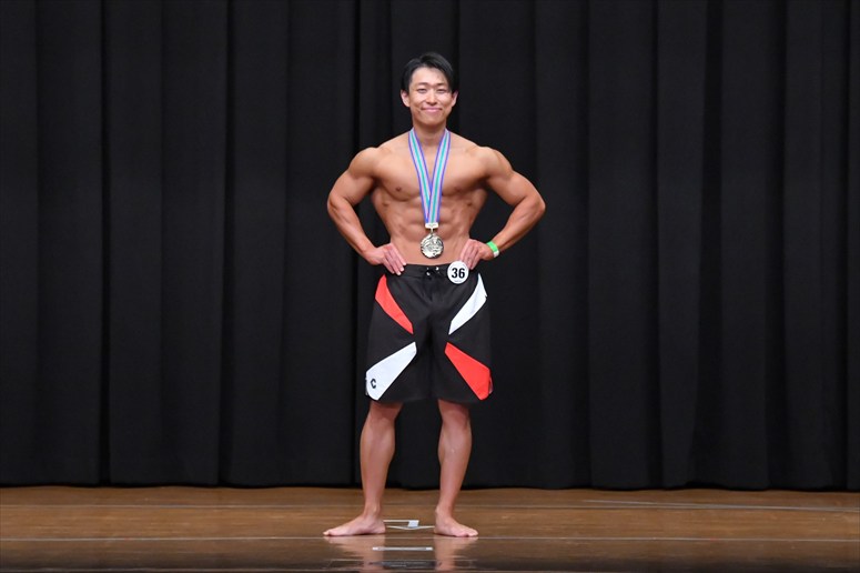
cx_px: 430
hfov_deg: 8.6
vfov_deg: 5.7
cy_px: 286
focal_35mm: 240
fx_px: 5731
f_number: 5.6
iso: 8000
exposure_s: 1/400
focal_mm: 160
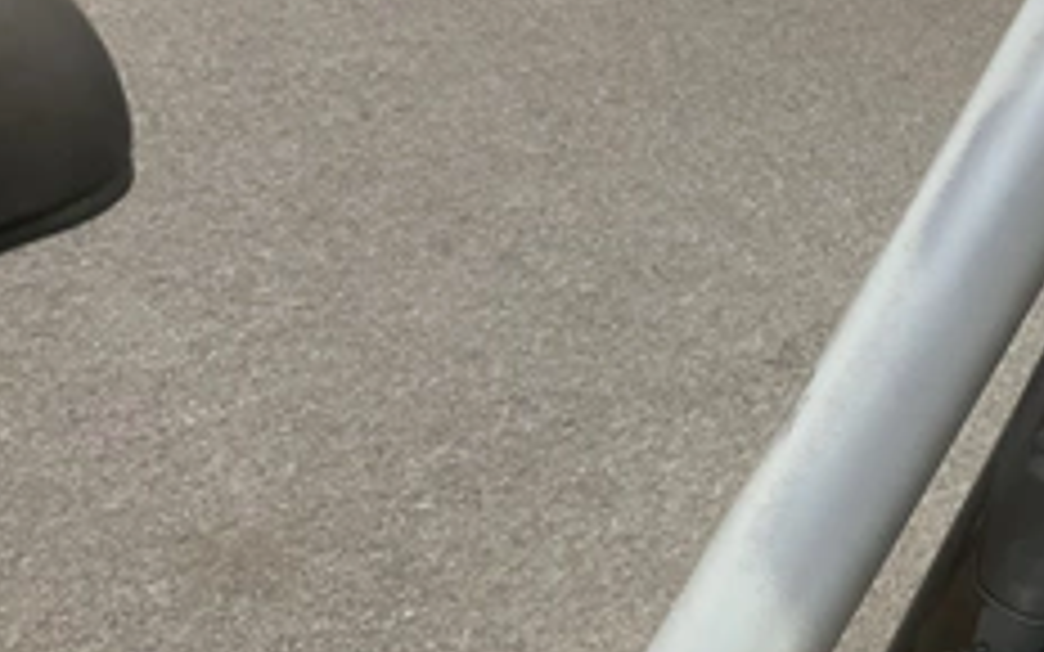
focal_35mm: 53
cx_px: 882
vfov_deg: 24.4
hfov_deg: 36.5
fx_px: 1508
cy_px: 387
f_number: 1.8
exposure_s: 1/30
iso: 320
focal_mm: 3
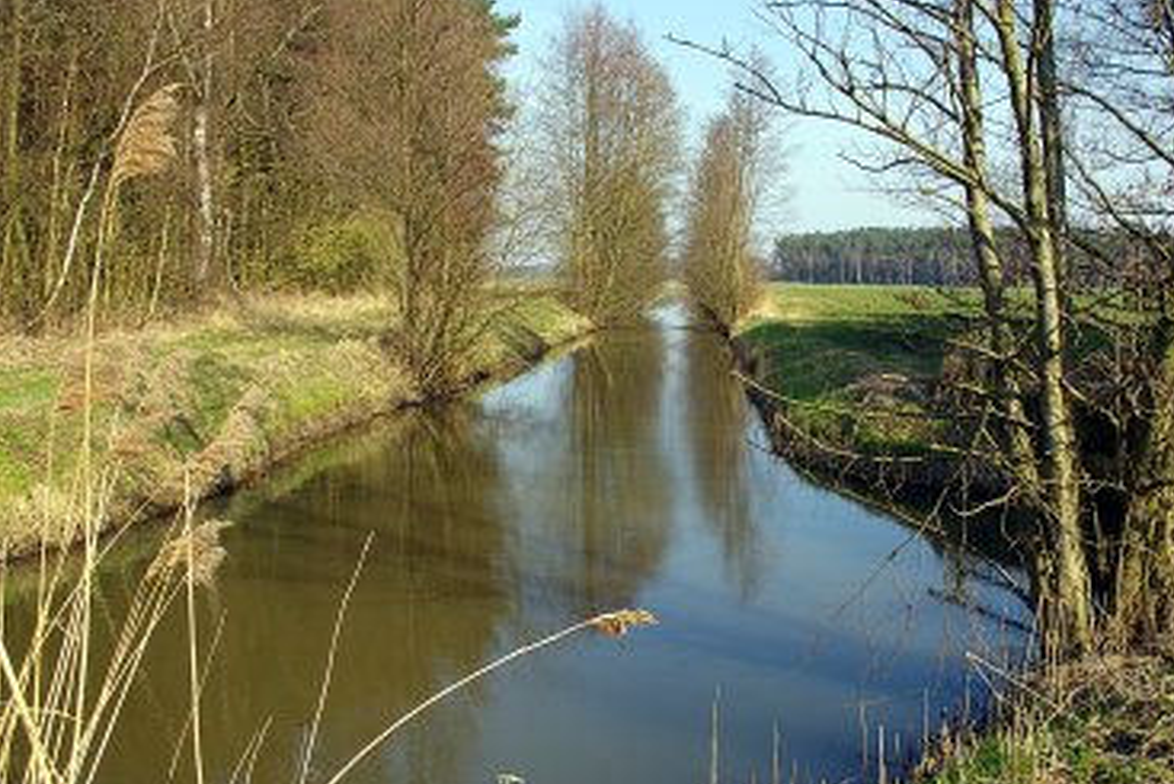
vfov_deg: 35.5
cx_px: 611
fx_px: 1225
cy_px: 416
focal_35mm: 38
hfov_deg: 51.2
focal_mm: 23
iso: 200
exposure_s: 1/250
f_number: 8
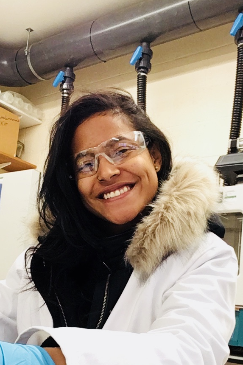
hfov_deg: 28.0
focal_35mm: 48
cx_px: 94
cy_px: 255
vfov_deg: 40.4
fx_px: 486
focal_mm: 2.15
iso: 100
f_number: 2.4
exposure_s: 1/33
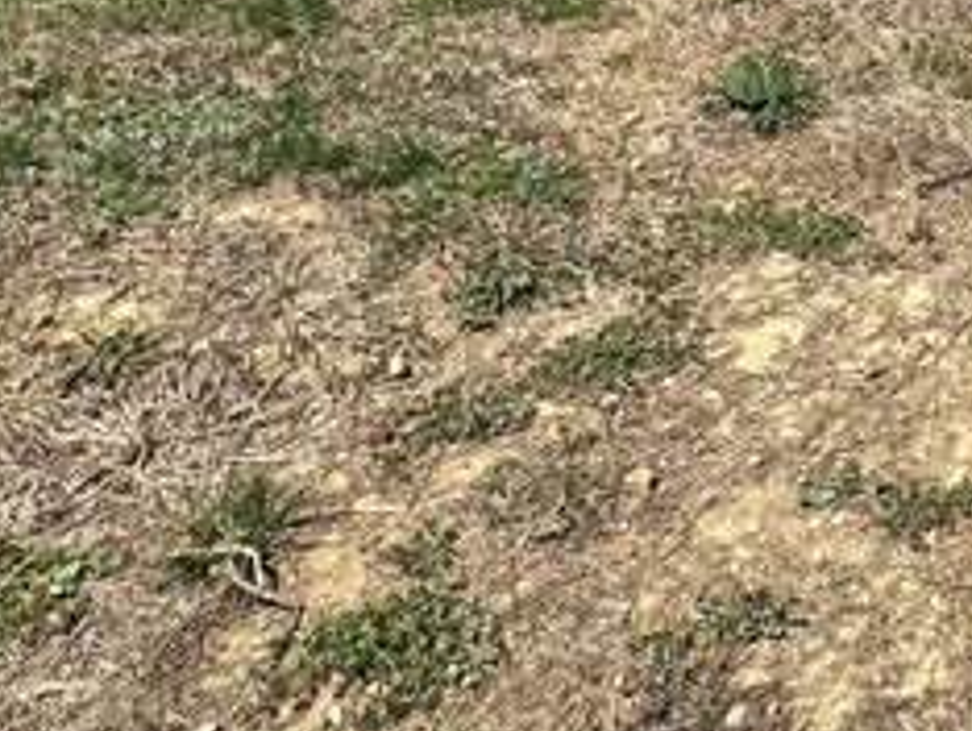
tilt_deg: -12.5
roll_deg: +0.8
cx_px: 941
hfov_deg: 34.5
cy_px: -399
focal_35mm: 51
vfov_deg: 22.7
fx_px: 1434
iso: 50
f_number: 2.2
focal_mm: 2.22
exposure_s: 1/1125
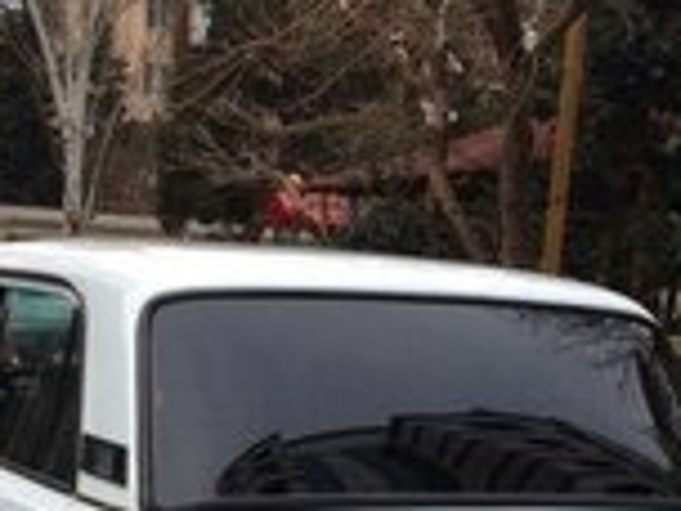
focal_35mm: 108
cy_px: 641
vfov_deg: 13.3
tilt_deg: -7.0
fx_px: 2125
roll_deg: -0.5
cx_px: 349
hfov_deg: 18.2
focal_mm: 4.12
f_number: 2.4
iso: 50
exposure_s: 1/423
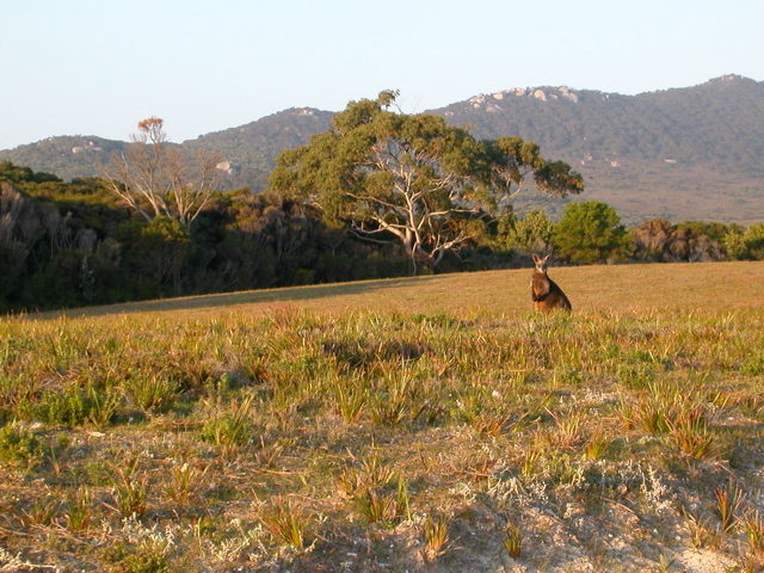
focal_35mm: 111
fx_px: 2450
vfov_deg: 13.3
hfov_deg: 17.7
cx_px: 382
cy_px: 286
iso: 100
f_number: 4.8
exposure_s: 1/128
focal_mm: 16.8
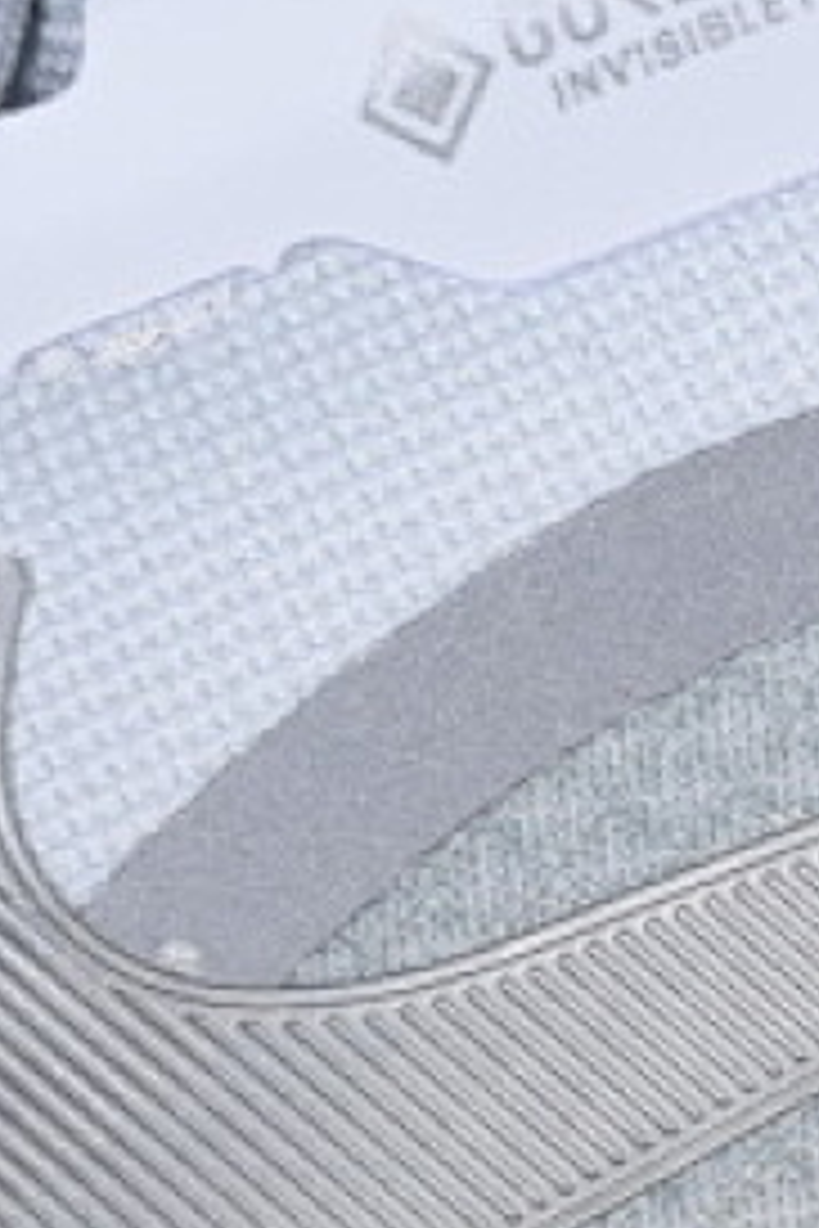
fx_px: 10134
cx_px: 1390
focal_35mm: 297
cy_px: 981
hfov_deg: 4.6
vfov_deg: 6.9
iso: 160
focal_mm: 50
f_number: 7.1
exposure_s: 1/80
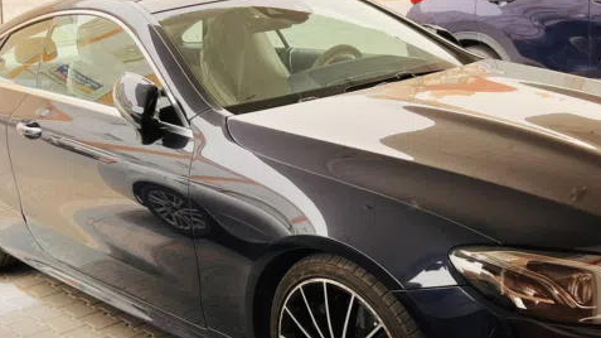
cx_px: 315
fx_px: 605
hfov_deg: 52.8
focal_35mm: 38
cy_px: 236
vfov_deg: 30.8
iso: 50
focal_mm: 5.7
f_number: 1.5
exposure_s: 1/775
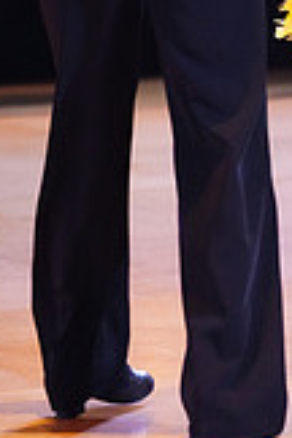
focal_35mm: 483
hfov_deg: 2.8
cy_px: -127
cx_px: 439
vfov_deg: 4.3
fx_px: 5876
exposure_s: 1/400
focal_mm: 135
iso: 5000
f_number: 2.8
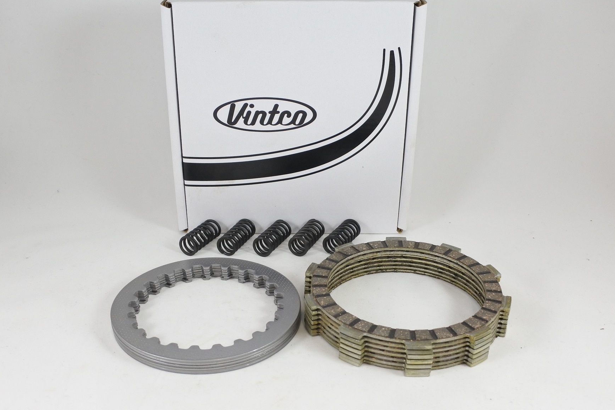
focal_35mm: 28
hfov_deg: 65.5
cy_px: 198
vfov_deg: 46.4
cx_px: 301
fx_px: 478
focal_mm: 10.2
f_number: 3.5
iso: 450
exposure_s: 1/125
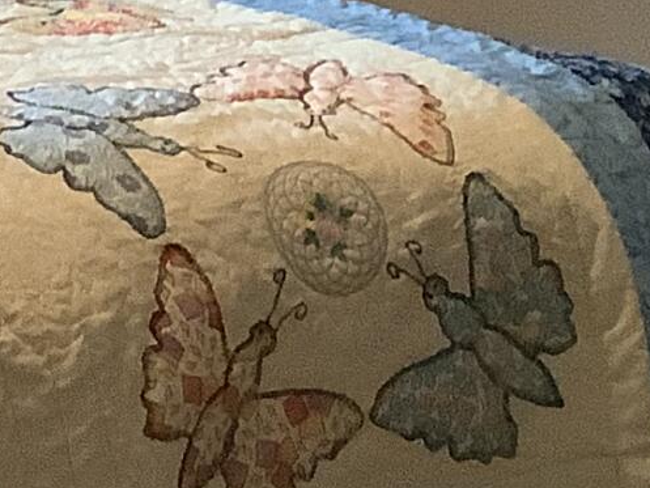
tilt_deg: -3.9
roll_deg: +0.0
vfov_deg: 7.6
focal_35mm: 187
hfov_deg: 10.0
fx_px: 3512
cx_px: -558
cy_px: -539
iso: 320
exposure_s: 1/60
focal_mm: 3.3
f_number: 2.4
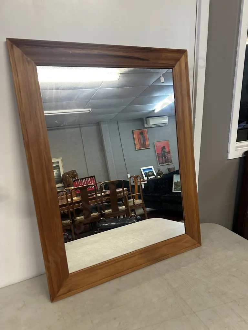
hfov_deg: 56.8
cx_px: 124
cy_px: 165
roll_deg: +1.7
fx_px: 229
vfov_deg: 71.6
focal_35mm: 24
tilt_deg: -15.8
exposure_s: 1/100
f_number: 1.78
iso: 200
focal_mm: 6.86
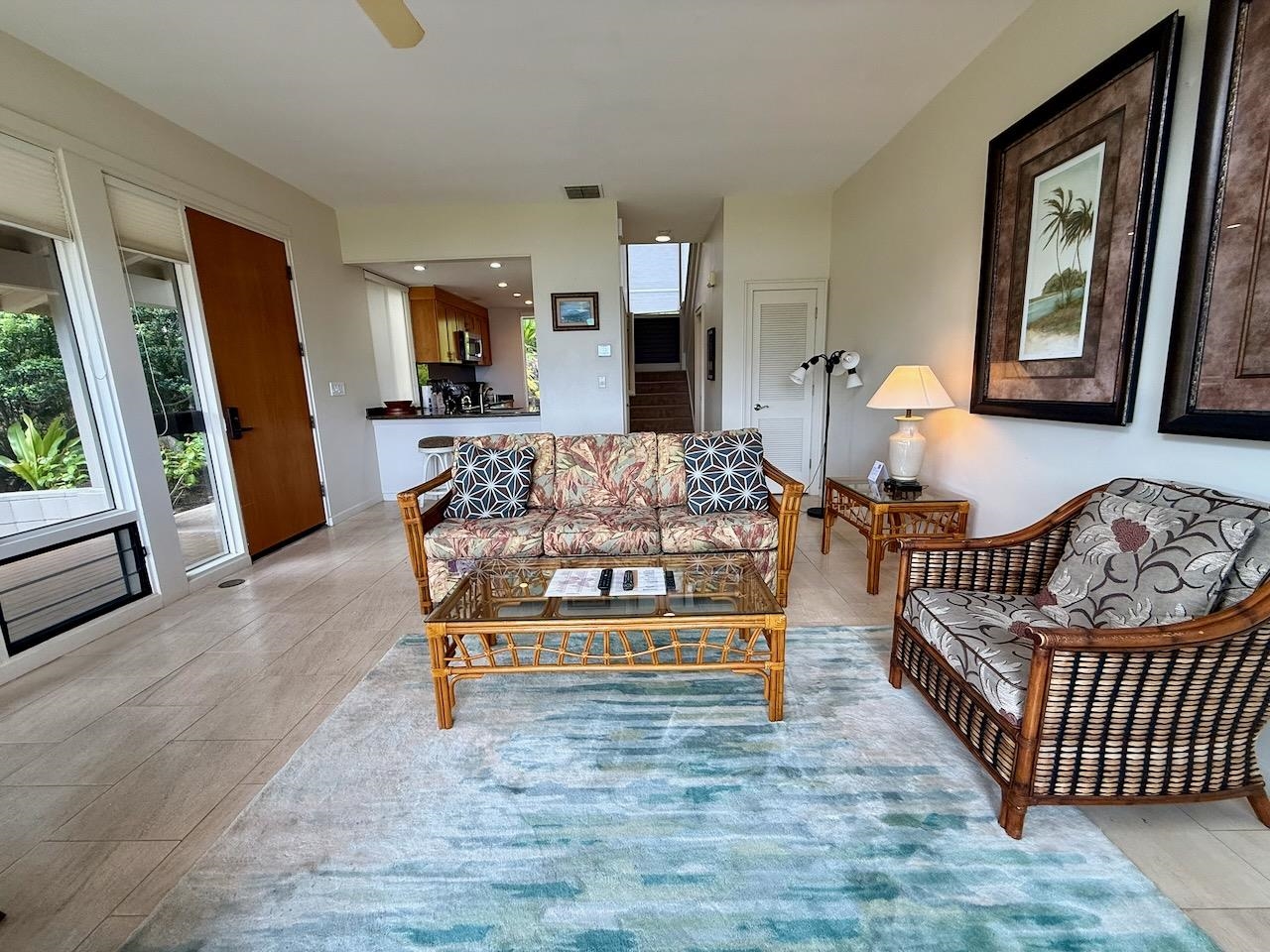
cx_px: 635
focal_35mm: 14
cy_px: 476
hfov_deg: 102.1
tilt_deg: -10.6
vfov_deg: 85.7
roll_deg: +1.8
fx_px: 514
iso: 125
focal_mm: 2.22
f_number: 2.2
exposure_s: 1/120
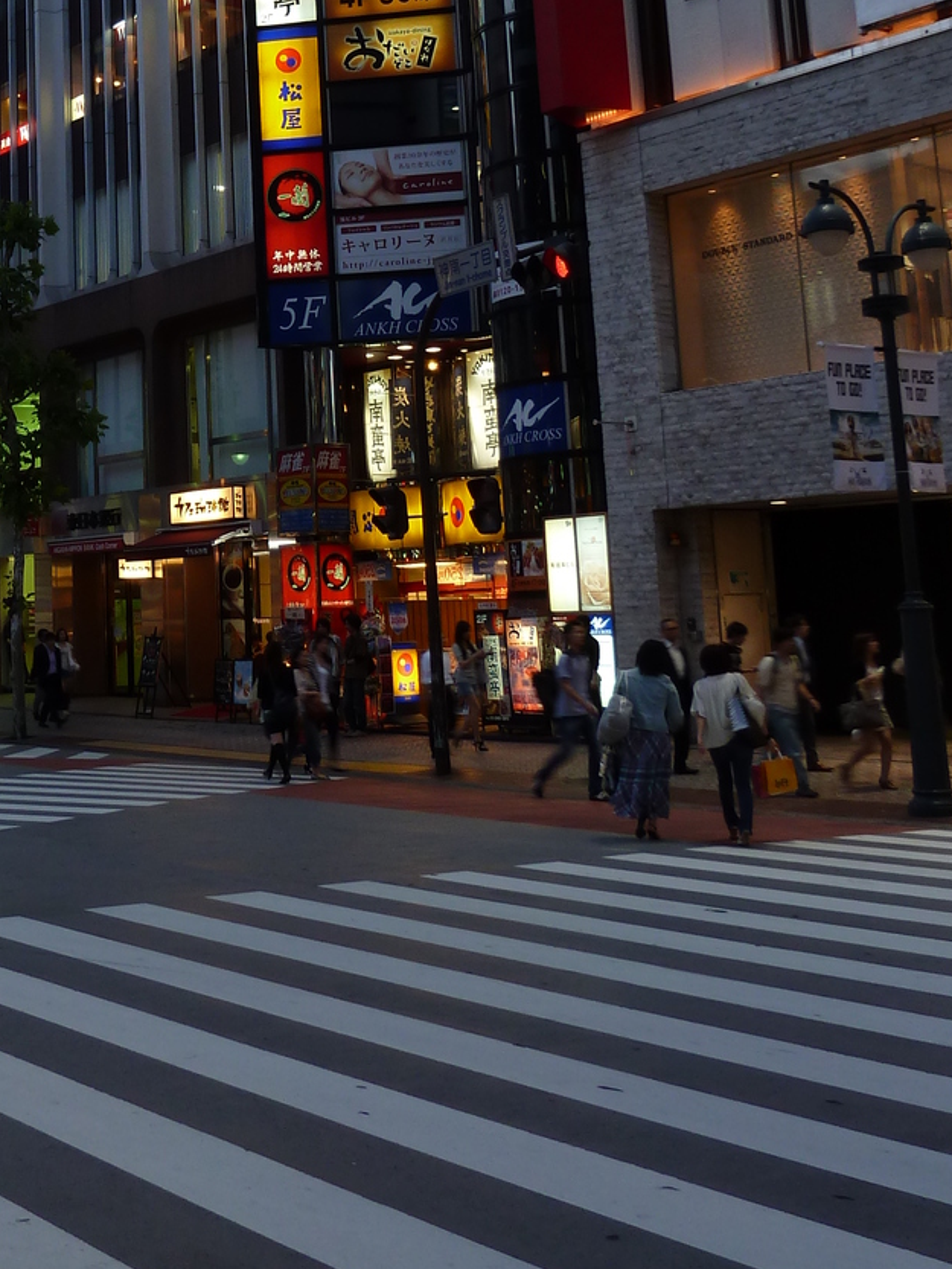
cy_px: 283
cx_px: 81
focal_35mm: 48
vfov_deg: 38.4
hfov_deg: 29.0
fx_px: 1760
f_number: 3.3
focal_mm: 4.1
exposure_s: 1/15
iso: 80
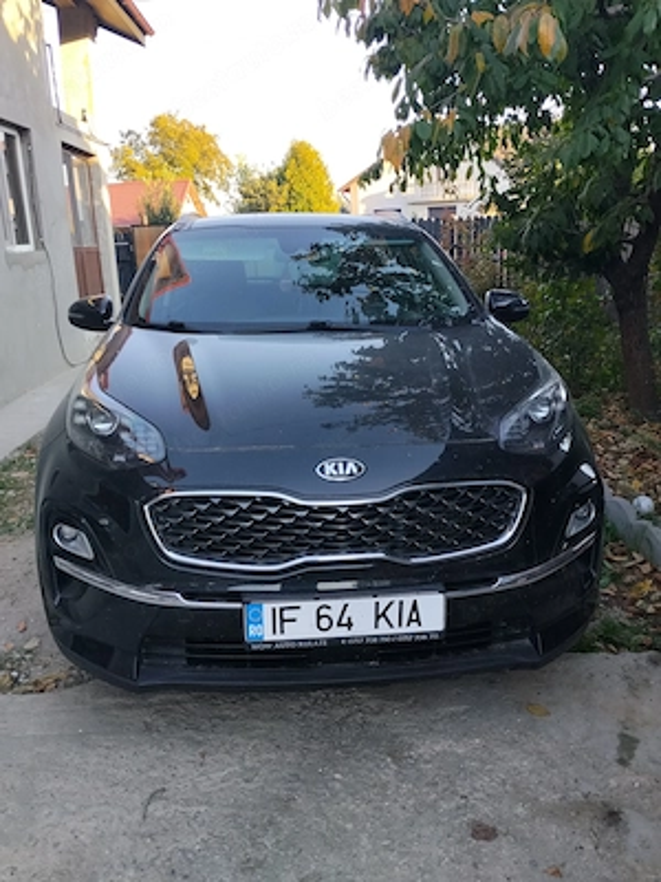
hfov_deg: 48.2
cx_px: 330
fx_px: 738
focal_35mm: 29
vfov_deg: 61.7
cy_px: 441
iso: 50
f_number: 1.8
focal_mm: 4.22
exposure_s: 1/153
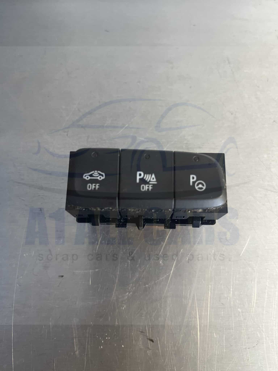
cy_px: 186
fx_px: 278
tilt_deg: -73.6
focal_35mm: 26
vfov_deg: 67.3
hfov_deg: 53.1
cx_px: 139
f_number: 1.6
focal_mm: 5.1
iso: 250
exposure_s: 1/60
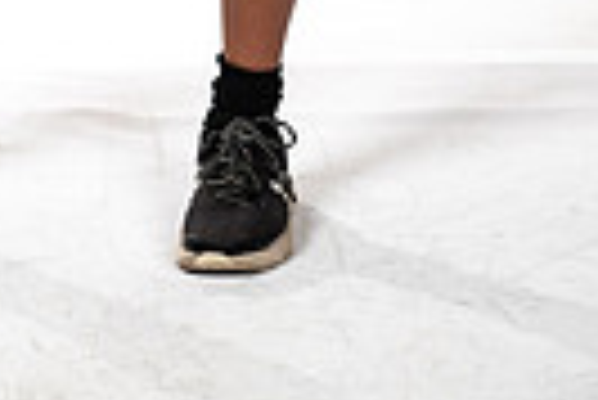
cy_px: -602
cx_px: -9
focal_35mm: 209
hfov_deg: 9.8
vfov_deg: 6.3
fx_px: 3475
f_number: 7.1
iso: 400
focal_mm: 62
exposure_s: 1/320
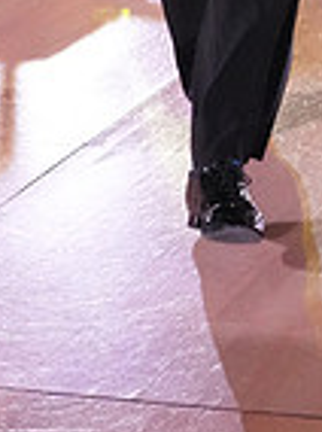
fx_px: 2202
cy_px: -350
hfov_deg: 8.1
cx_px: 570
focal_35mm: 177
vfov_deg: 10.5
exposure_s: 1/400
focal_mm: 30
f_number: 6.3
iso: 10000
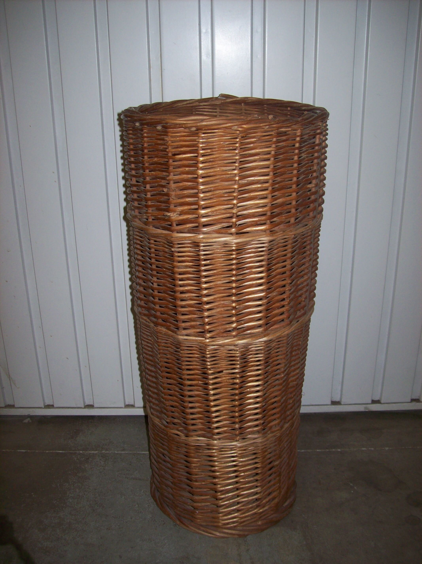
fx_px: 586
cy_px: 282
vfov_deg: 51.4
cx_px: 211
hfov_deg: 39.6
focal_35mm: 36
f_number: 2.7
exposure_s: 1/64
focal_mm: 6
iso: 80
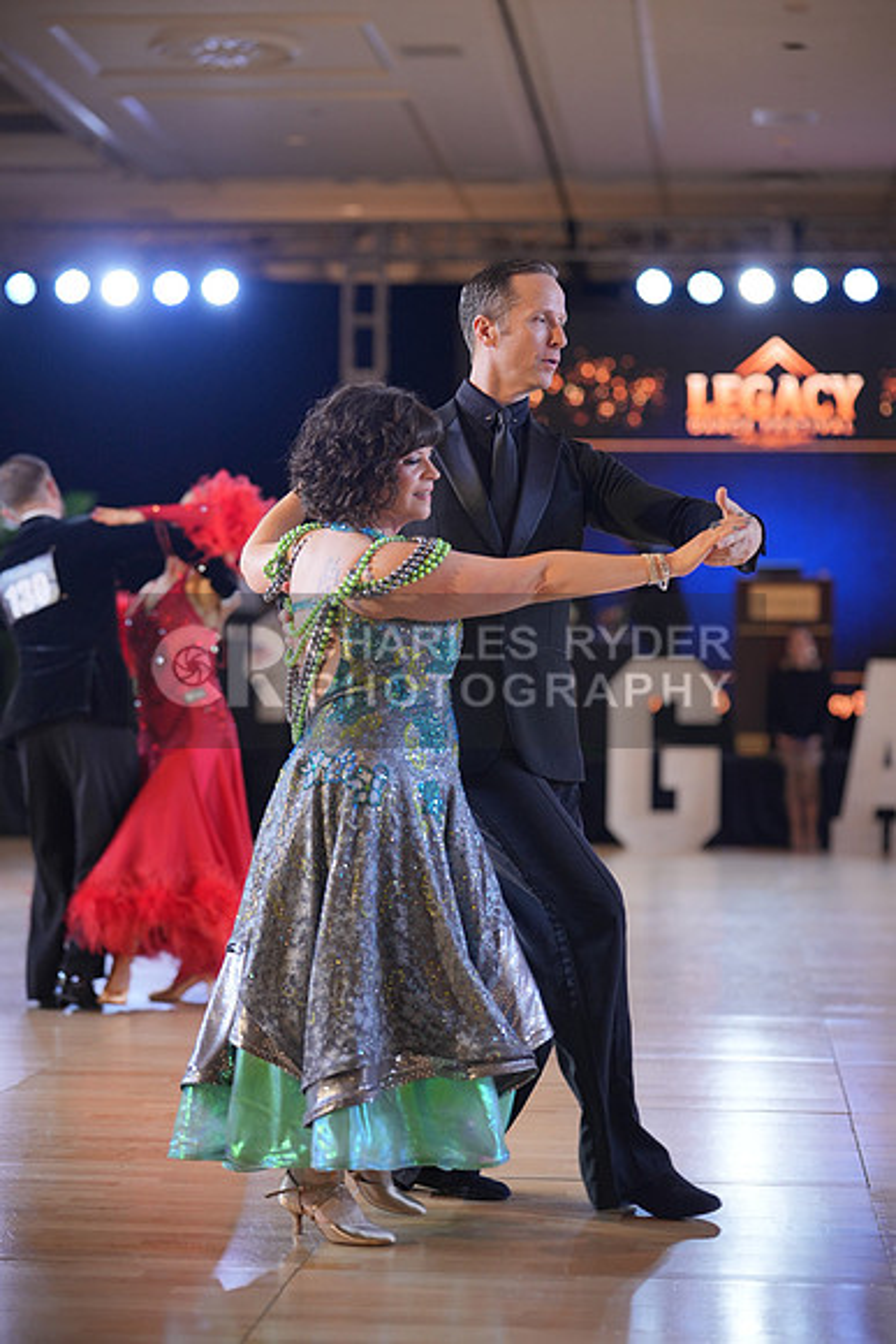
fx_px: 2910
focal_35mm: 78
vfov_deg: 26.0
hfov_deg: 17.5
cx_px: 448
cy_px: 672
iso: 1000
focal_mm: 78
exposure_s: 1/500
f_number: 2
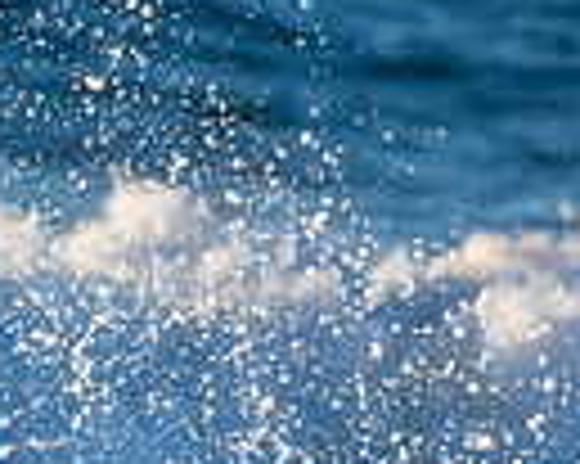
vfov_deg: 0.6
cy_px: 746
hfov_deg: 0.8
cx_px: -189
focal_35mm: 2475
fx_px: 42453
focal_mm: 390
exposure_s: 1/1250
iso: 500
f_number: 5.6
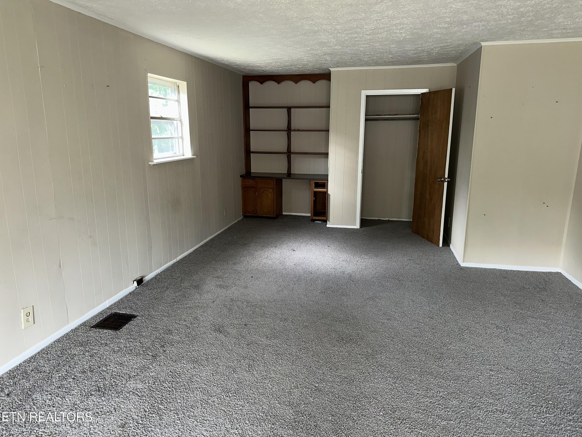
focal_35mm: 24
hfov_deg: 71.6
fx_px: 404
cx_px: 291
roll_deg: -0.1
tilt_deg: -12.0
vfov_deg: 56.8
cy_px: 218
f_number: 1.78
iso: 64
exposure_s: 1/33
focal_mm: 6.86
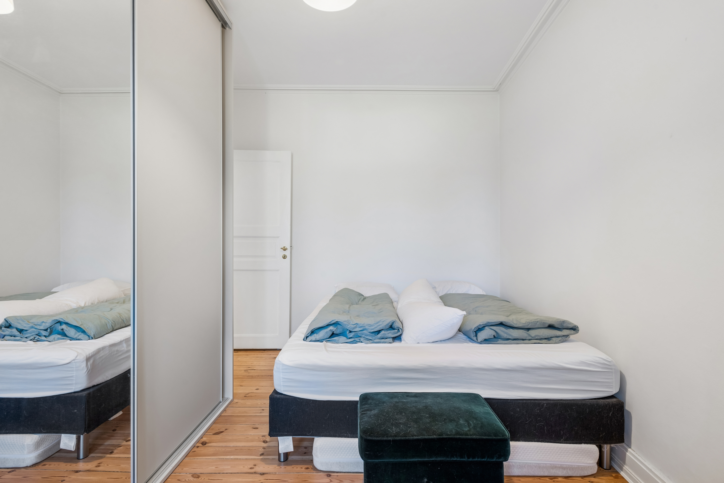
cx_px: 362
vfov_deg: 70.4
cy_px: 242
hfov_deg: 93.3
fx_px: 342
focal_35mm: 17
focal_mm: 17
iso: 160
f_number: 9
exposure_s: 1/5
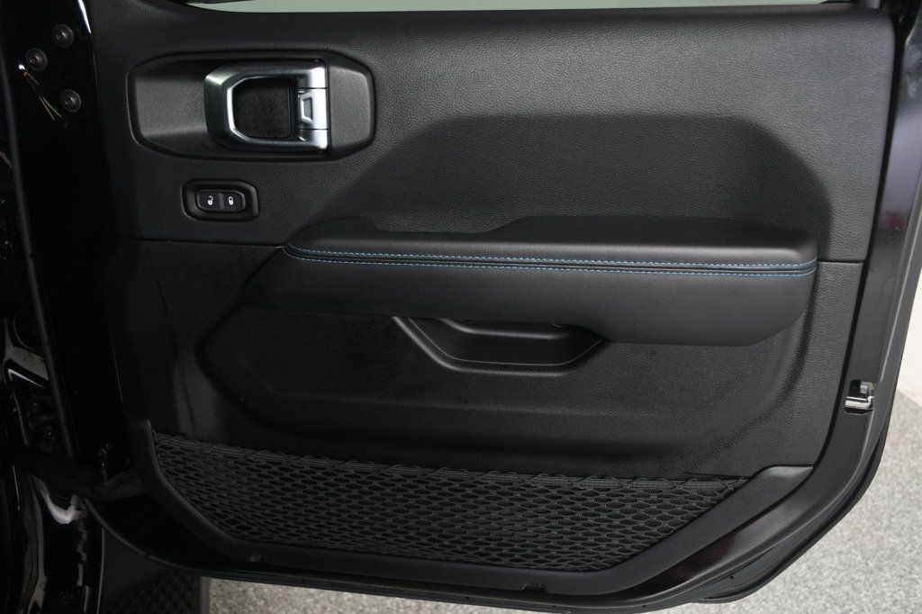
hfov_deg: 55.8
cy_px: 307
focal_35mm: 34
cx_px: 461
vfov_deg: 38.9
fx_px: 870
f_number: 3.8
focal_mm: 23
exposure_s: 1/160
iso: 100
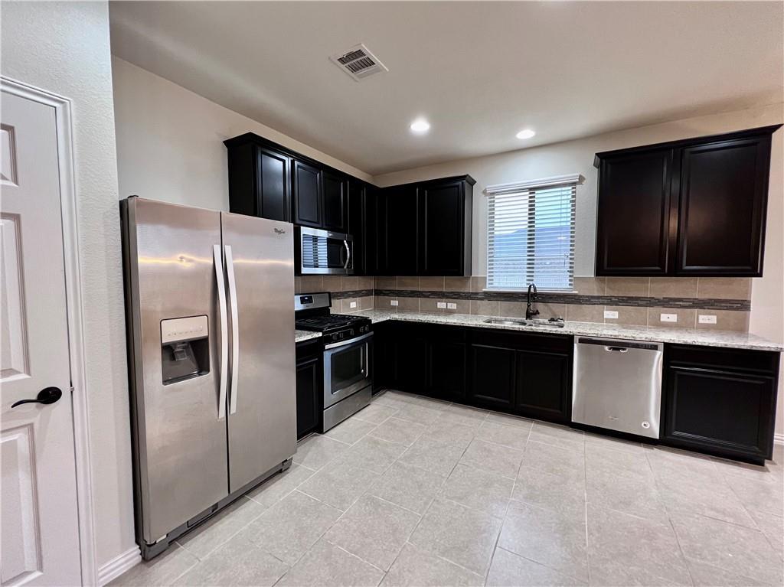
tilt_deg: -4.6
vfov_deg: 89.9
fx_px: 294
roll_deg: -1.1
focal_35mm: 13
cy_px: 294
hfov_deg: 106.2
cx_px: 392
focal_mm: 1.57
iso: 320
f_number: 1.8
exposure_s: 1/60
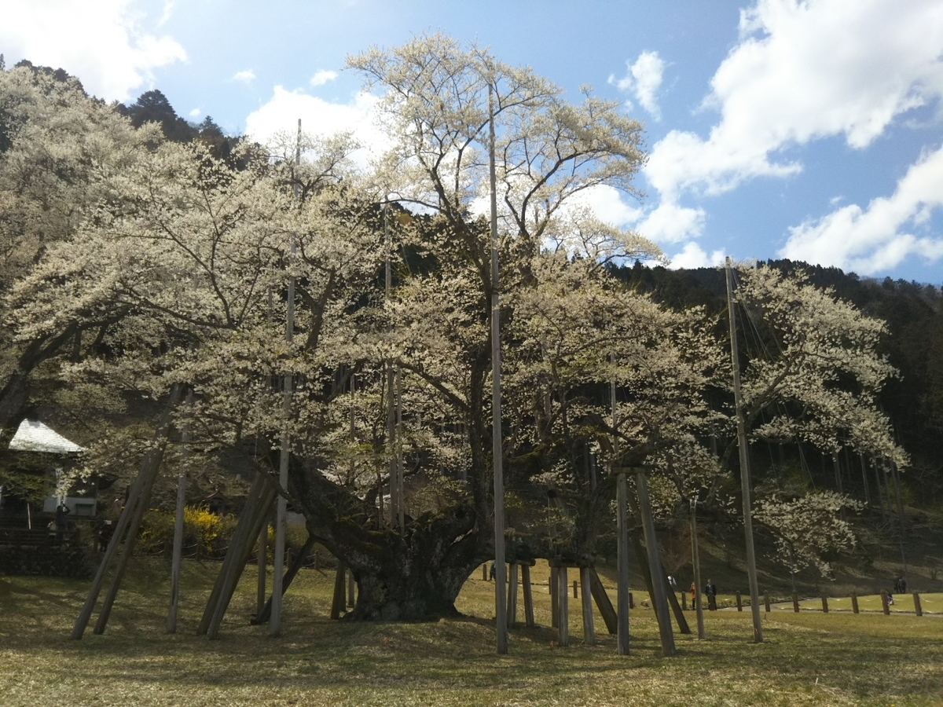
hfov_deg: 60.0
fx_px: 817
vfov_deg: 46.8
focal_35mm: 30
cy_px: 354
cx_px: 472
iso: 25
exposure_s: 1/1413
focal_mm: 4
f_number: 2.2
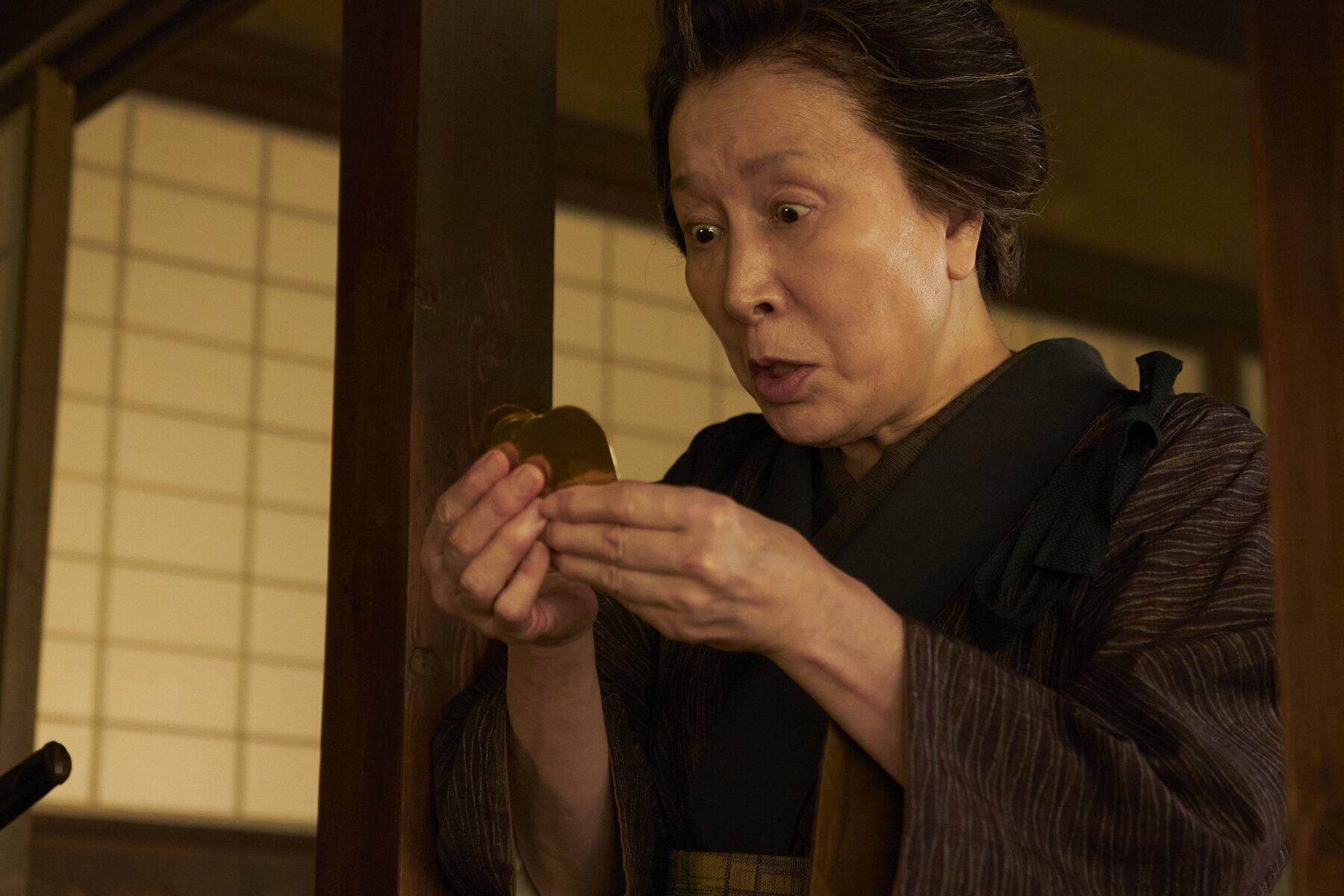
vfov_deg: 17.5
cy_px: 448
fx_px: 2912
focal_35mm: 78
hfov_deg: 26.0
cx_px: 672
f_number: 2.8
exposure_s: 1/100
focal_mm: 52
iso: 1600
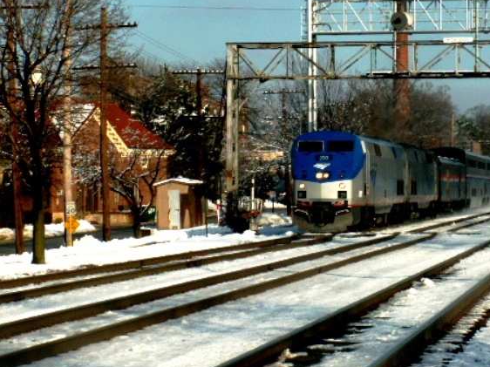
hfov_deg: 15.0
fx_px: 1854
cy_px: 173
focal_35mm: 131
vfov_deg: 11.3
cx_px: 348
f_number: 8
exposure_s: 1/250
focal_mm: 15.43
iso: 50
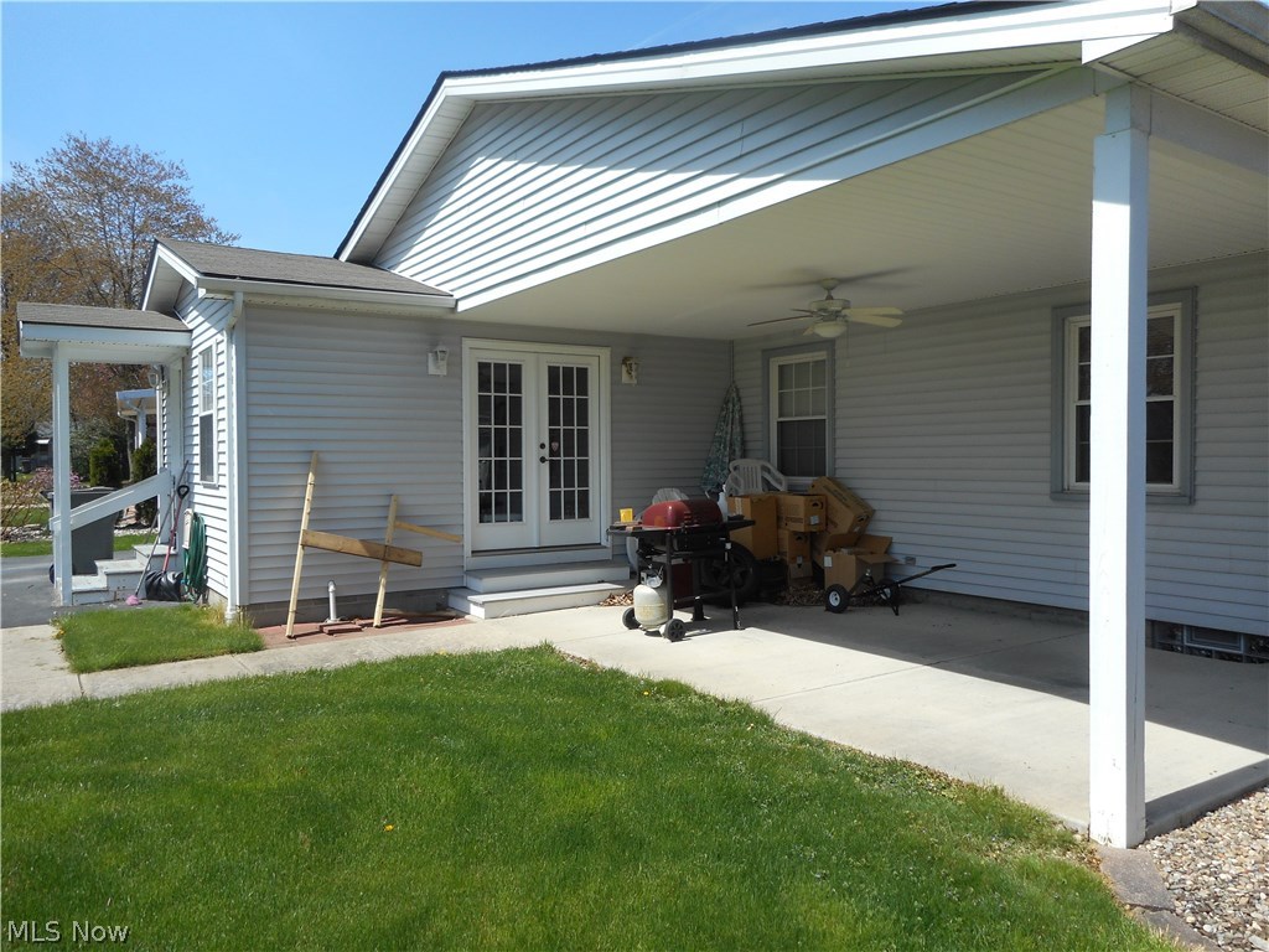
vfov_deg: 54.9
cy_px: 476
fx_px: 916
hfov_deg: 69.4
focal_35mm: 25
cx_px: 634
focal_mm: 4.5
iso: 80
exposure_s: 1/500
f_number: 3.7
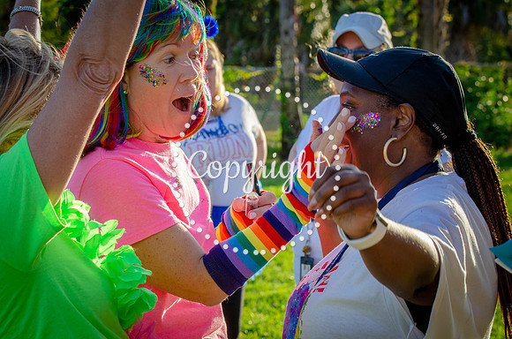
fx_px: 1490
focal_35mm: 105
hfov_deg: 19.5
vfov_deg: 13.0
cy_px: 170
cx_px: 256
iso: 200
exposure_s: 1/250
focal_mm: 70
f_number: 8
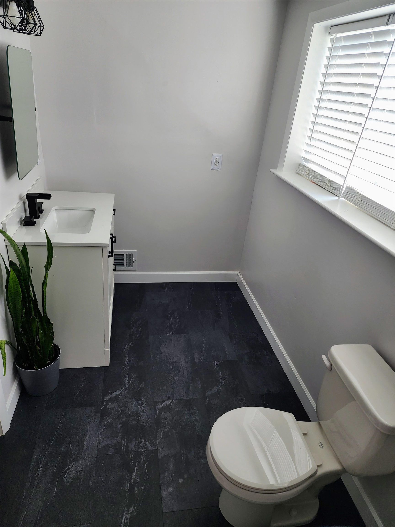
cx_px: 198
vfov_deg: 73.9
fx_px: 350
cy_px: 264
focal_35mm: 23
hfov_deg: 58.9
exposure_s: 1/180
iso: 64
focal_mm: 6.4
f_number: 1.8
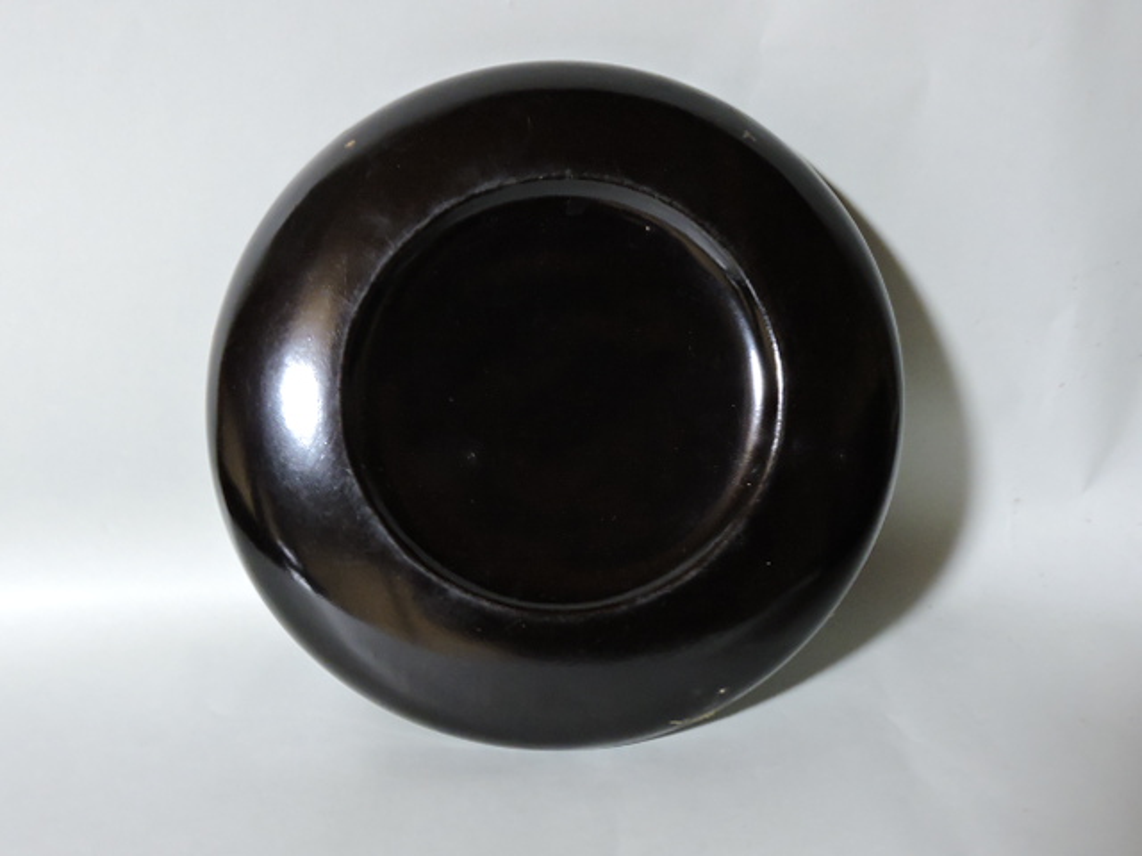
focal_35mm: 45
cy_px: 428
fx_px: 1485
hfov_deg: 42.1
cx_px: 571
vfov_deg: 32.2
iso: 800
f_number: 6.3
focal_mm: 8.1
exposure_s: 1/3
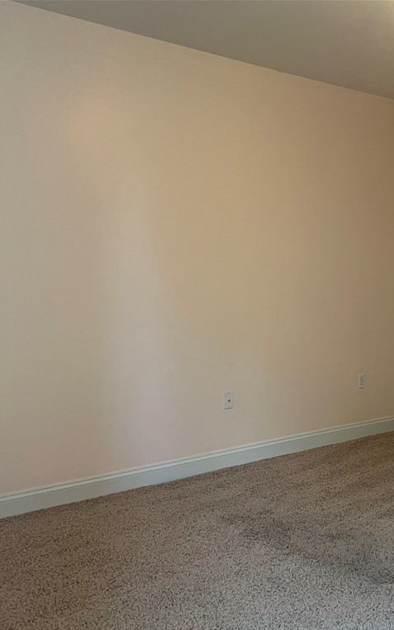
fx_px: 636
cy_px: 316
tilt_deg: -2.9
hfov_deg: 33.7
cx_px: 297
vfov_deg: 52.7
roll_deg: +0.6
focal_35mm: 37
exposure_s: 1/60
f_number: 1.5
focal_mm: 5.7
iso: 100
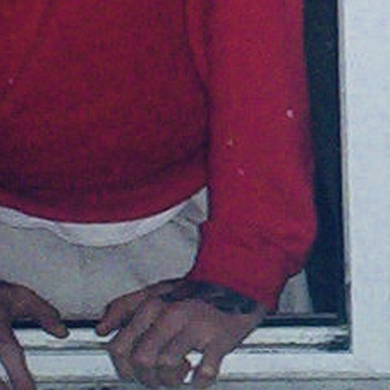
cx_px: 1055
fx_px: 3085
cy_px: 12
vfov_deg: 7.2
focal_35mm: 242
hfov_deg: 6.7
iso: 140
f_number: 4.5
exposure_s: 1/60
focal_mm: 4.99
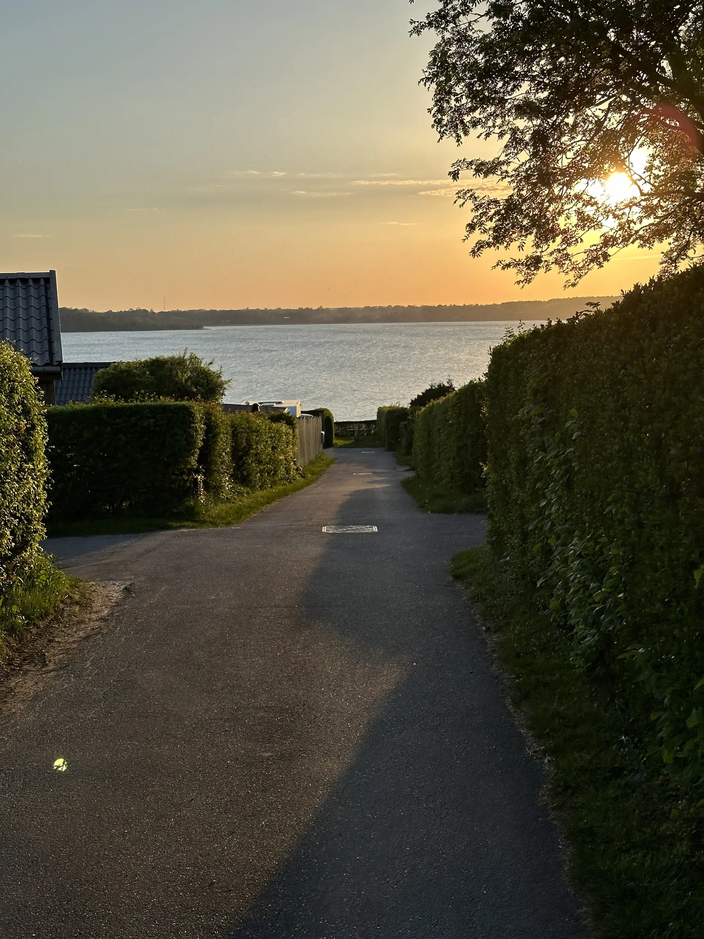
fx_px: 1302
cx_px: 352
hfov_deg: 30.3
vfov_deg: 39.7
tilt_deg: -5.6
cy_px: 470
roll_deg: +1.5
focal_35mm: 48
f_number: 1.78
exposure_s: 1/3472
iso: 64
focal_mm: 6.86
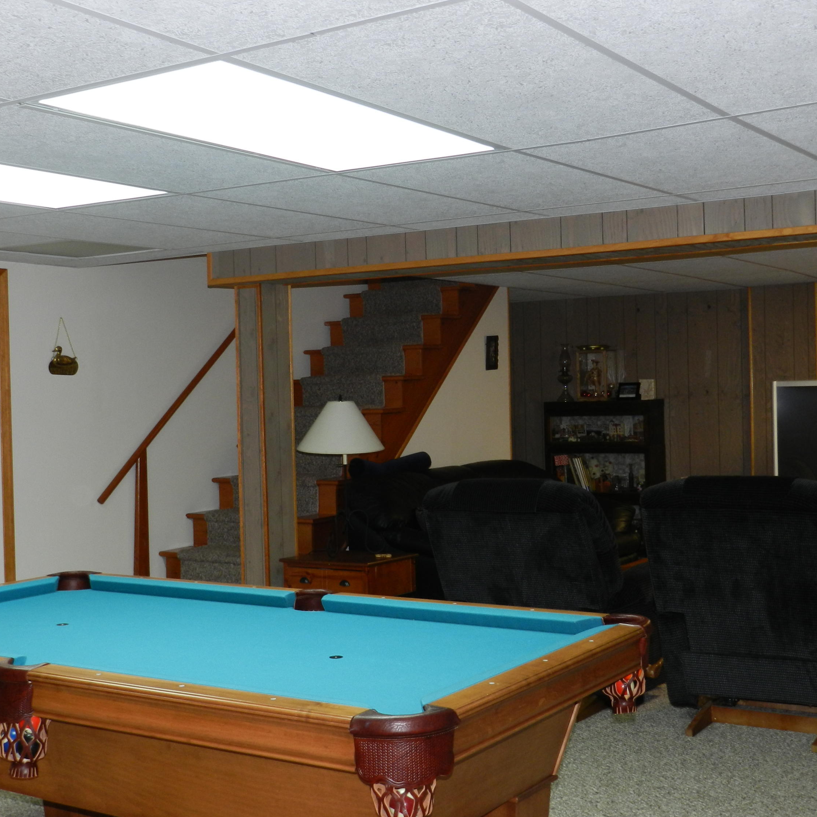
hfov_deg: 37.5
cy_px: 409
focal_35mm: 45
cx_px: 397
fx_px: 1202
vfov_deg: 37.6
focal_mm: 6.7
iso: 220
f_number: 4
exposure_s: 1/30
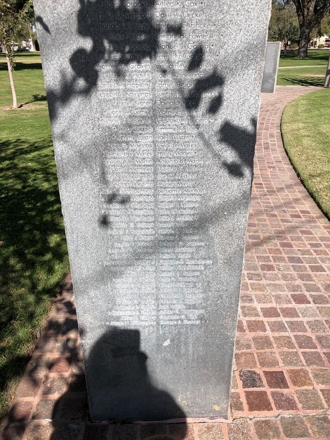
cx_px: 165
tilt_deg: -26.3
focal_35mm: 28
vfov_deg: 63.4
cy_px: 220
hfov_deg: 49.7
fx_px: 356
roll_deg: -1.5
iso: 20
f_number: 1.8
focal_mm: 4
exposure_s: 1/2433
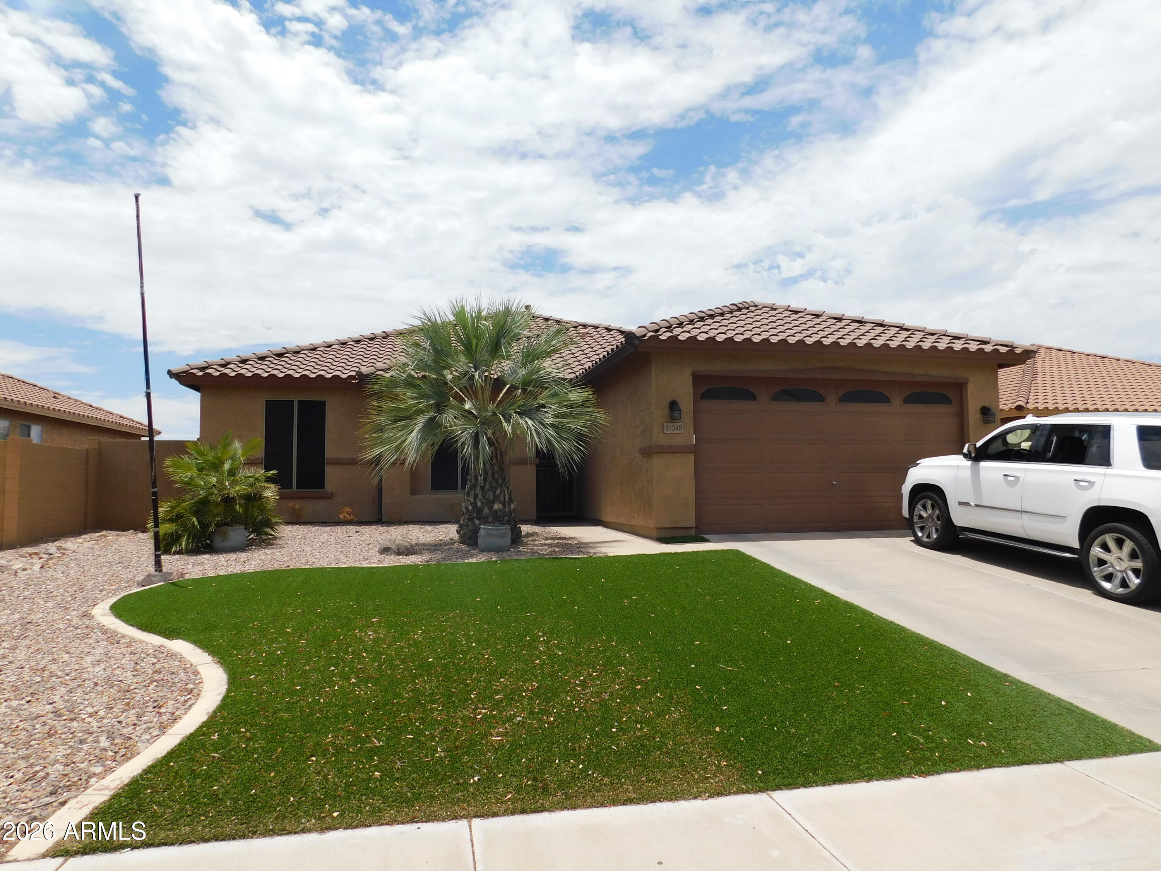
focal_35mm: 23
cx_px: 580
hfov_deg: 73.9
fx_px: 771
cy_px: 436
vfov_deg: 58.9
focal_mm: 4
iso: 125
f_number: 6
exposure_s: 1/640
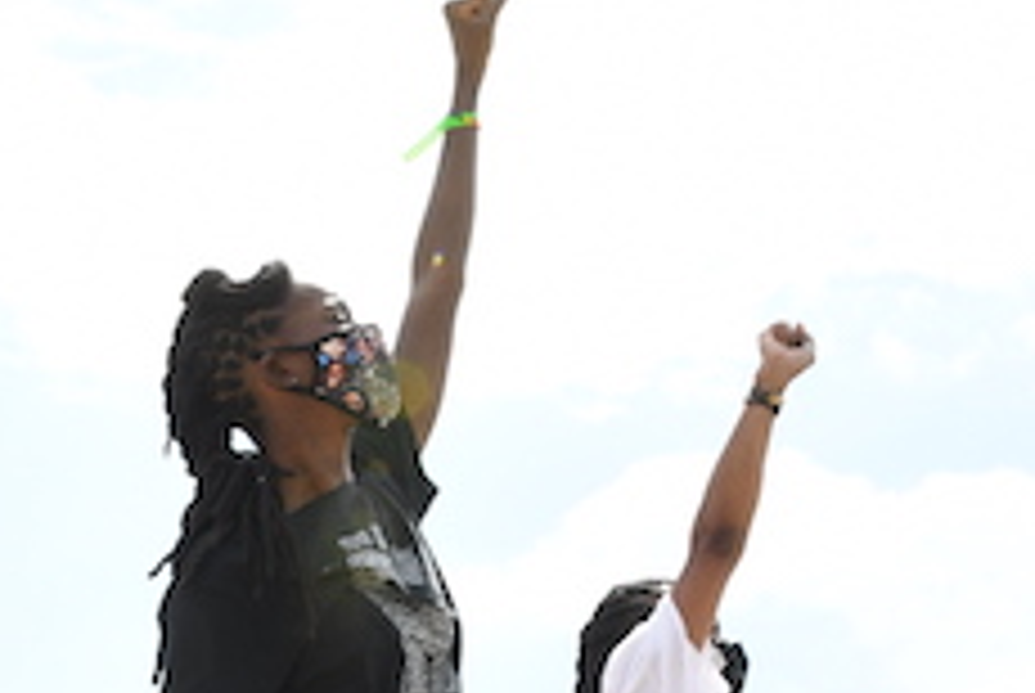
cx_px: 302
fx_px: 2706
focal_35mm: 94
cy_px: 754
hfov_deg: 21.5
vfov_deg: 14.3
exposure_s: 1/200
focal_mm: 18
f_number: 13
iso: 250
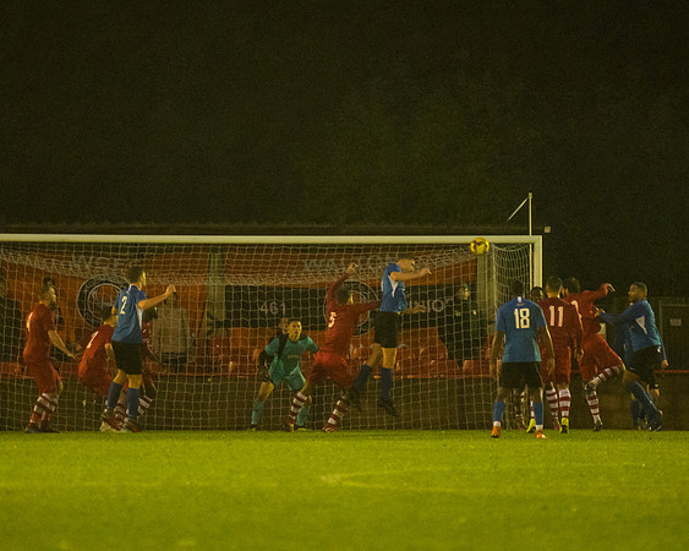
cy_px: 231
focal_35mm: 399
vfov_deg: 3.9
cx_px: 349
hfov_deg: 4.9
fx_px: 8133
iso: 5000
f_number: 2.8
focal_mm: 200
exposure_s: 1/800
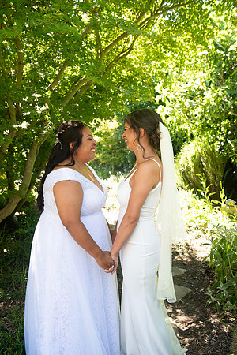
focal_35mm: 32
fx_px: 316
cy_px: 178
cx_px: 118
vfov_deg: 58.7
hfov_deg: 41.1
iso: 640
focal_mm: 32
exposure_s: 1/640
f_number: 4
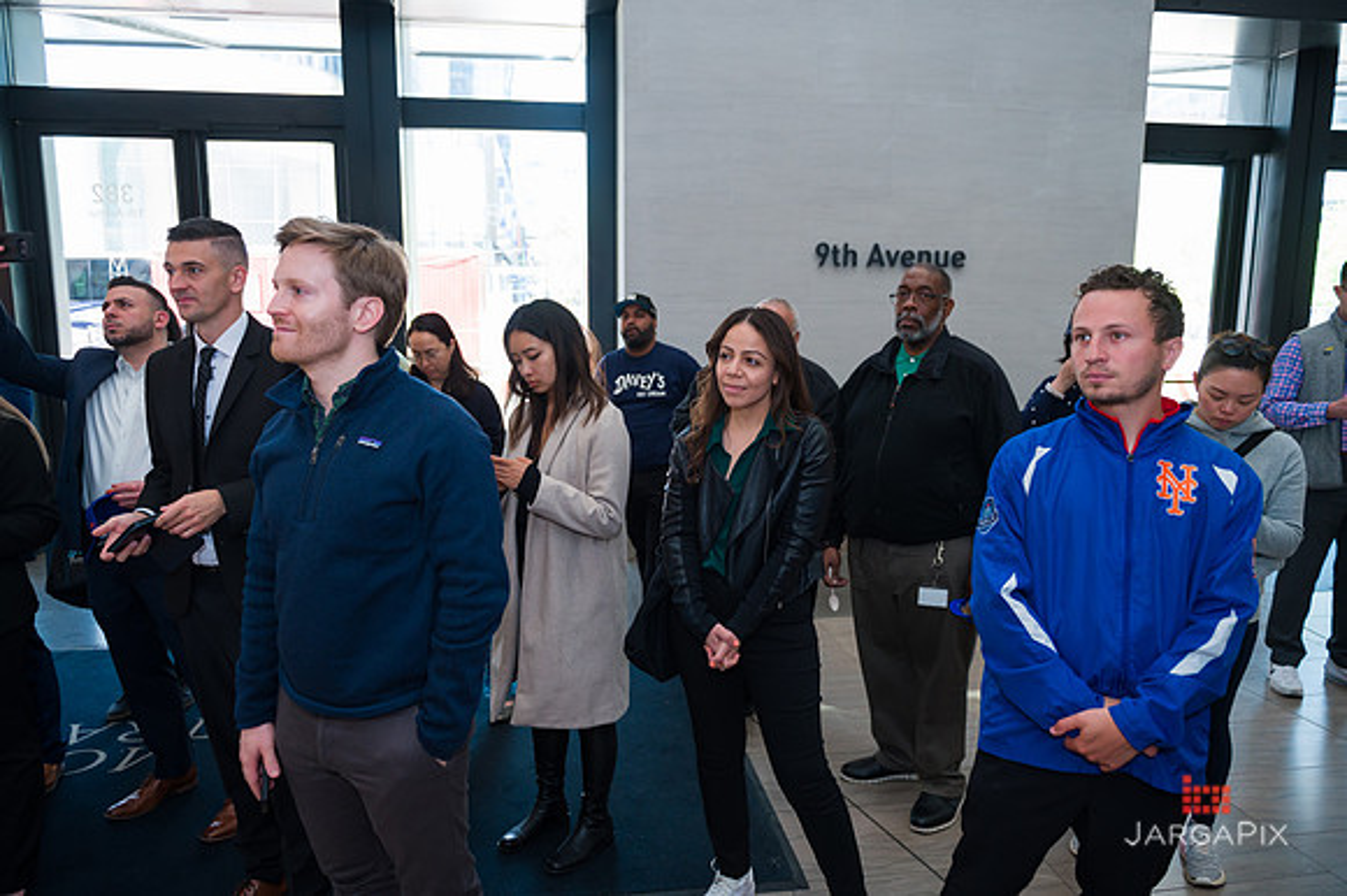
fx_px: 897
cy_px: 448
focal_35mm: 24
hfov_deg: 73.8
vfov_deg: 53.1
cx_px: 674
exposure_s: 1/200
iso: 800
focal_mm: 24
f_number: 4
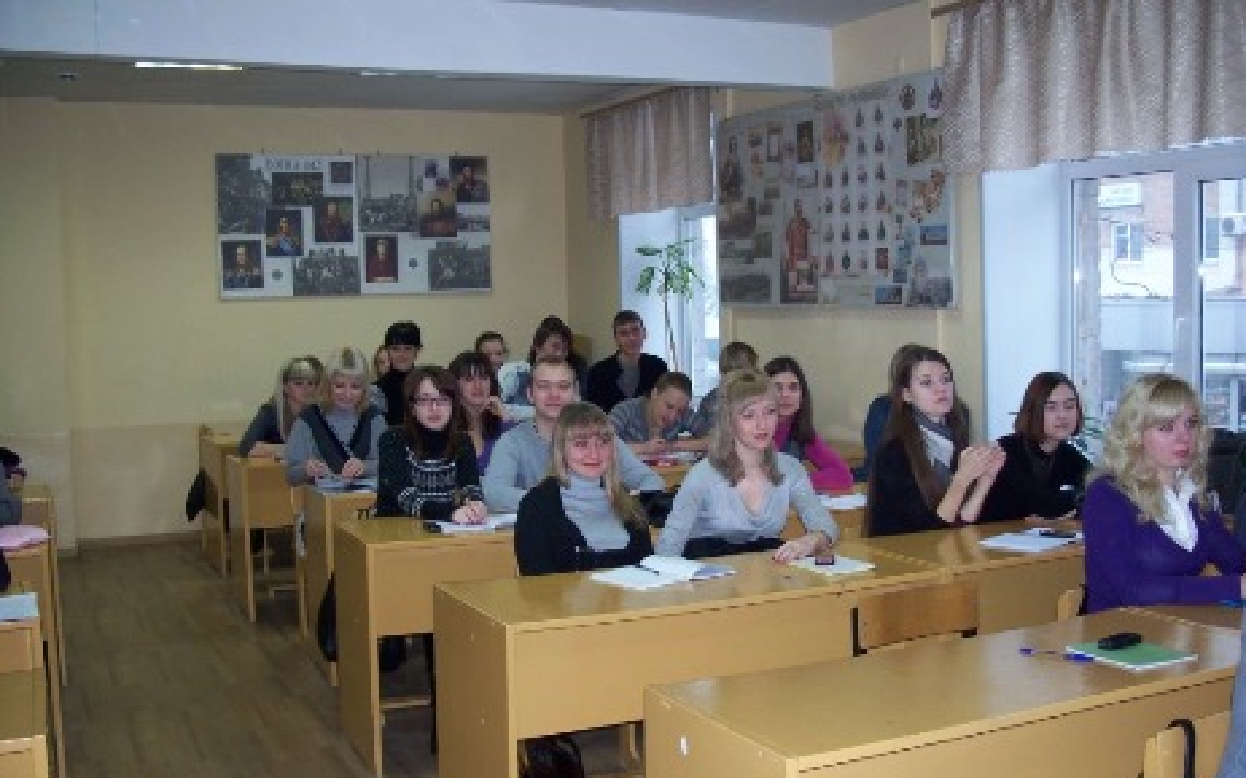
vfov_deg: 31.9
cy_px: 431
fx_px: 1358
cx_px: 614
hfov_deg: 49.3
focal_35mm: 40
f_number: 2.8
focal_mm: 7.8
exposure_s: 1/60
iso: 200
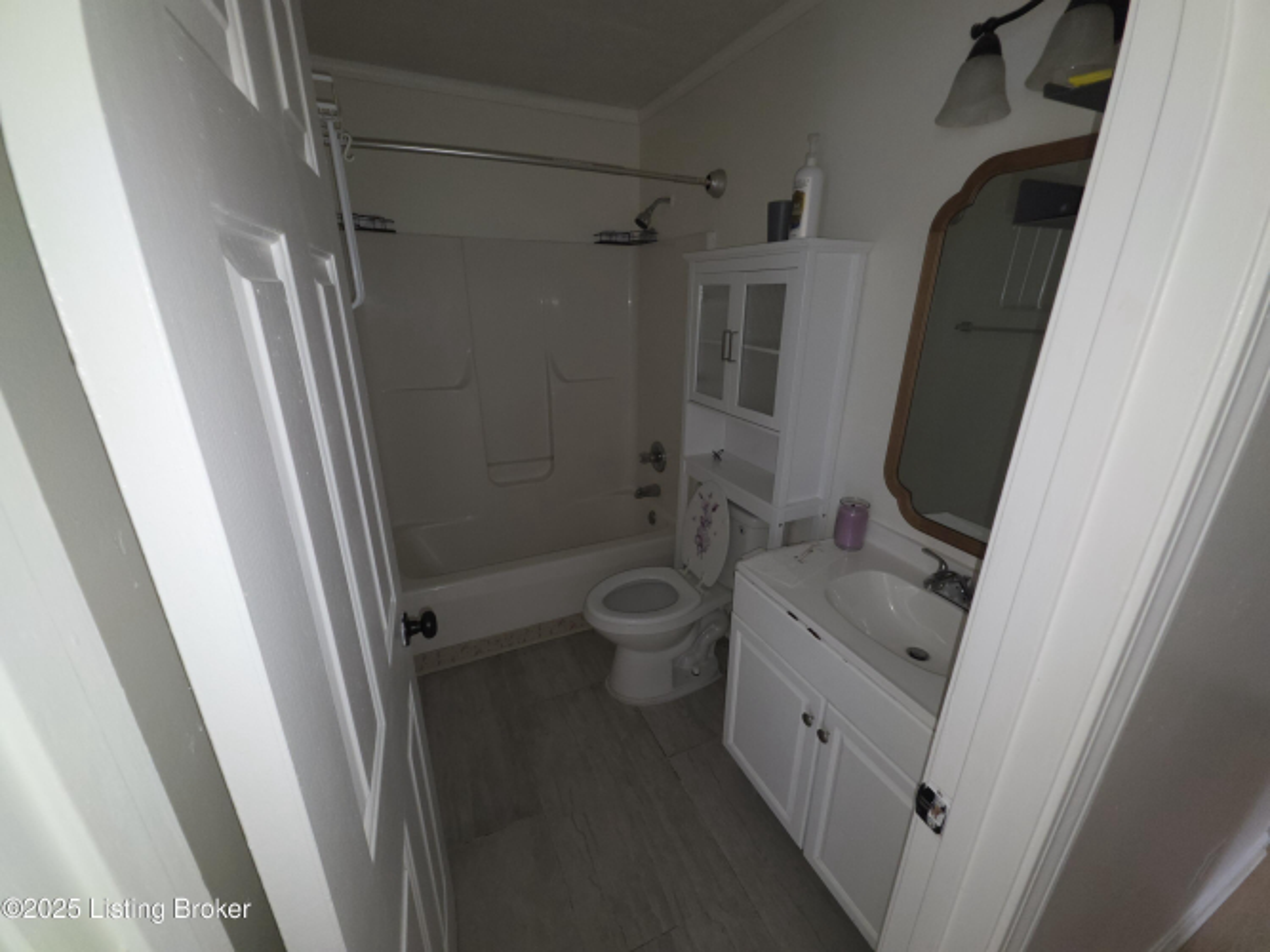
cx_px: 635
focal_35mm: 13
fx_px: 477
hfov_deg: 106.2
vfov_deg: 89.9
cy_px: 476
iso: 100
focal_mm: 2.2
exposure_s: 1/60
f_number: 1.9
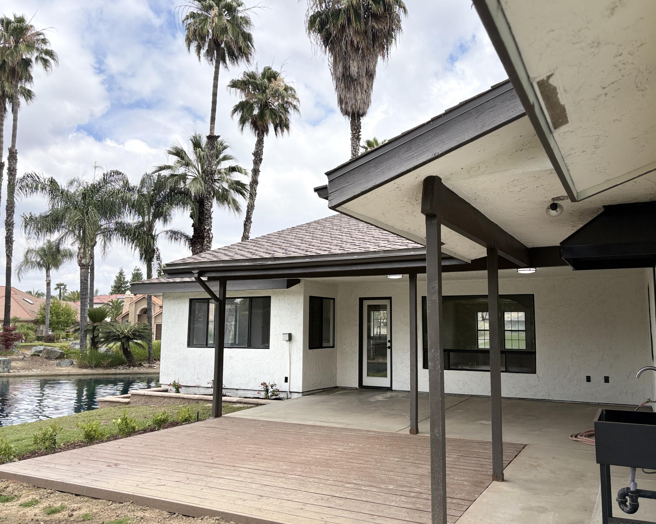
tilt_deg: +7.0
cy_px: 263
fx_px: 544
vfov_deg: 51.5
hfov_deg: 62.1
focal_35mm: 28
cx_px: 356
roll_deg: -0.2
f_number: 1.6
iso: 50
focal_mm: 5.96
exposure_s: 1/2451
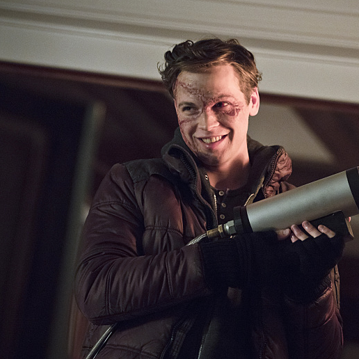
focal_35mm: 178
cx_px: 250
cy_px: 178
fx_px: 2089
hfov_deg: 9.8
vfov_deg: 9.8
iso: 6400
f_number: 4
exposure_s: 1/160
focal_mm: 135
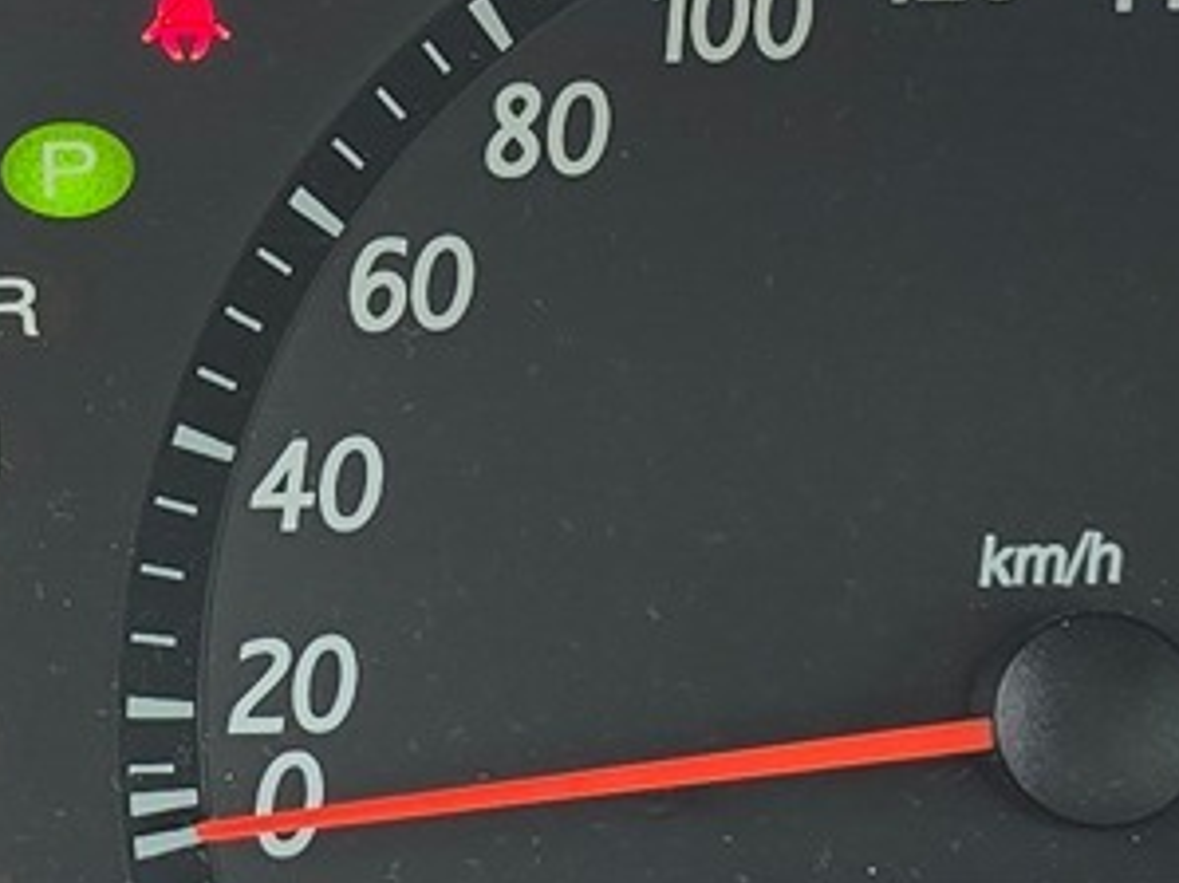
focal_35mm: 155
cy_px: -35
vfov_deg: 9.5
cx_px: 79
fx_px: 5277
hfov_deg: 12.6
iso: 20
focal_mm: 6.3
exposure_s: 1/180
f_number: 1.7
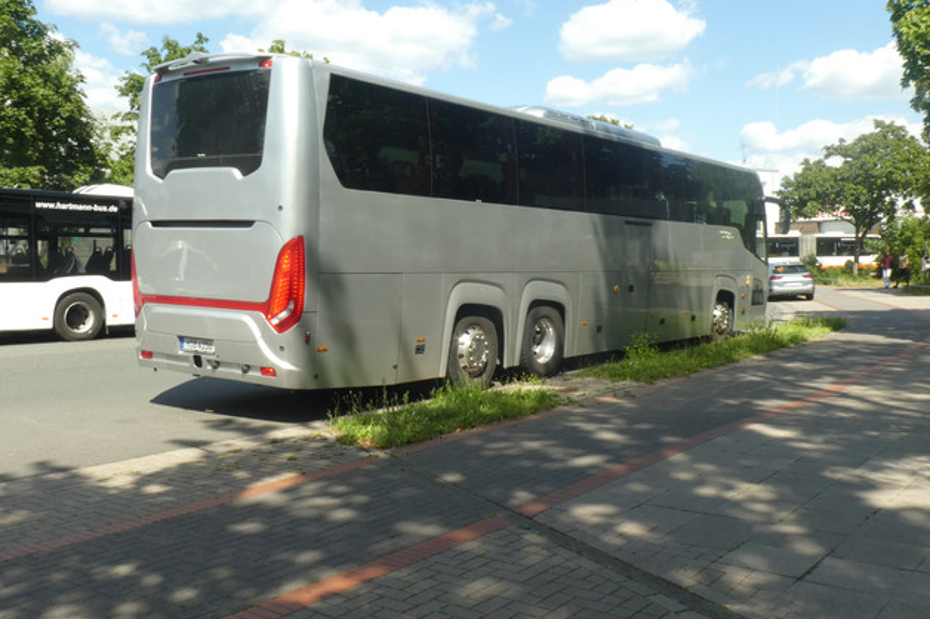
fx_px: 904
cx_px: 459
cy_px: 290
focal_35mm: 35
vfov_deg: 37.8
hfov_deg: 54.5
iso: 80
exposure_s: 1/100
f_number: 3.6
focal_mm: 5.8
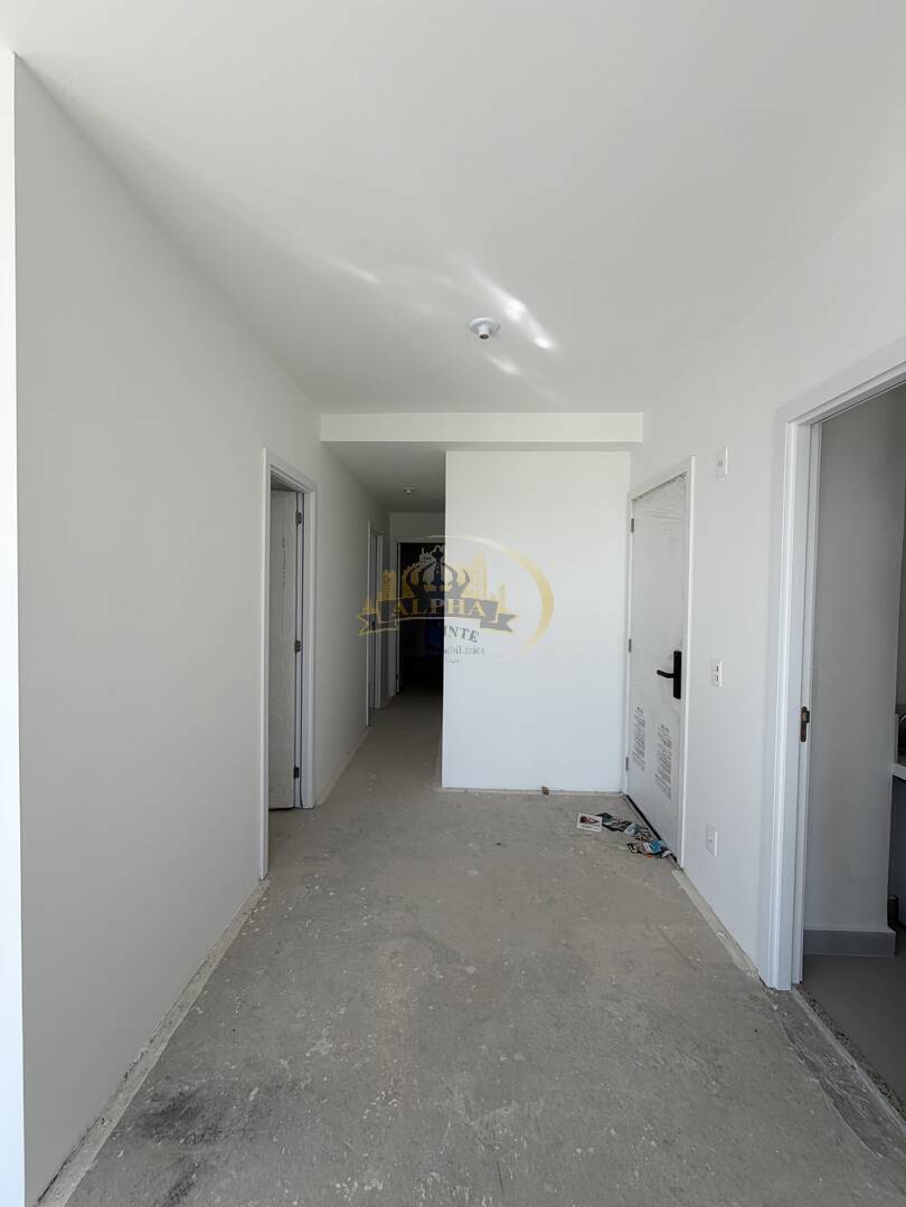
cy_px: 604
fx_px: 489
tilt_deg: -1.5
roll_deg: -0.6
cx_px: 453
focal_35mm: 14
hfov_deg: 85.7
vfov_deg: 102.1
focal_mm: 2.22
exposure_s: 1/259
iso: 50
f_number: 2.2
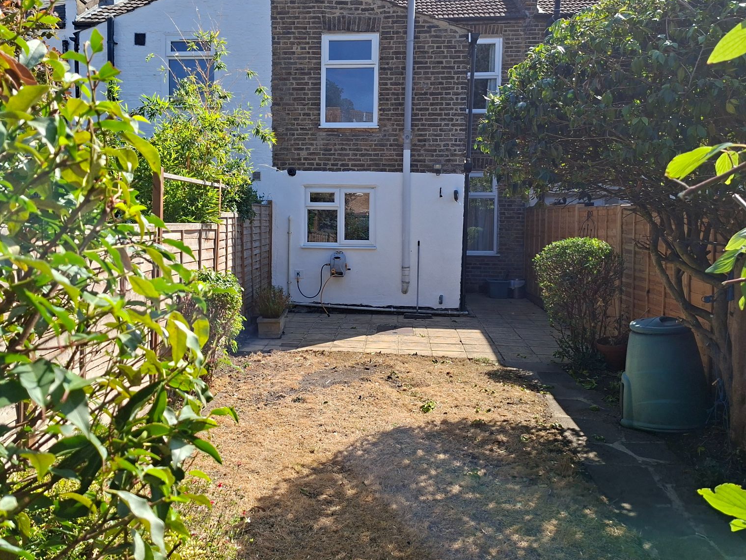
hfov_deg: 58.3
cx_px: 346
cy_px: 248
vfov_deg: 45.4
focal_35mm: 31
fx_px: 668
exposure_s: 1/1675
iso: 50
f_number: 1.8
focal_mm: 5.54
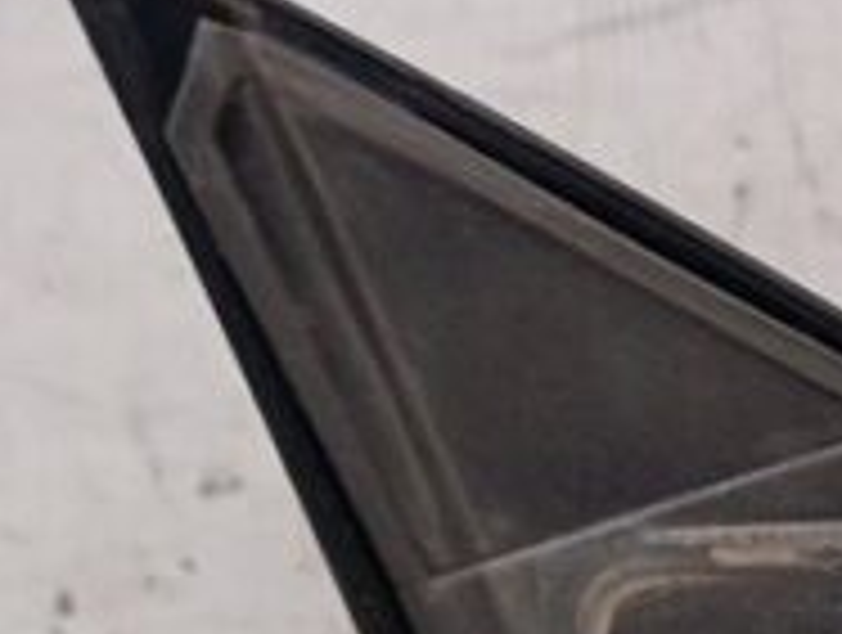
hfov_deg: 18.2
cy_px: 789
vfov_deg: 13.7
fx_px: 2559
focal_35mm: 105
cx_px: 851
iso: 245
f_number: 1.8
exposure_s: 1/33.3
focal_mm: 4.22
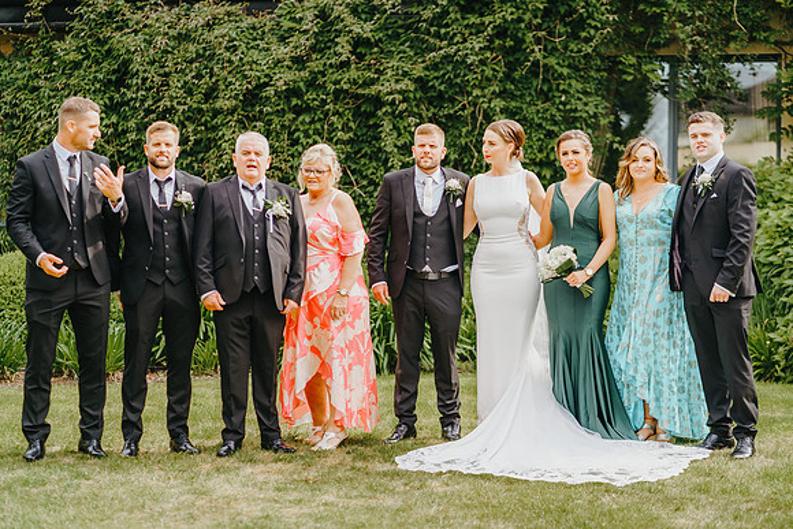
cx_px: 396
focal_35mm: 85
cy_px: 264
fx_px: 1873
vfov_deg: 16.1
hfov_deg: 23.9
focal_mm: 85
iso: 100
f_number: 2.2
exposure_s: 1/640
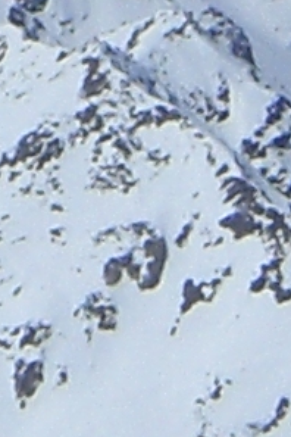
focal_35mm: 1021
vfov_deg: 2.0
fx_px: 12379
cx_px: 209
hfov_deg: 1.3
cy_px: -521
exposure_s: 1/1000
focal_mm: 18.6
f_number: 8.3
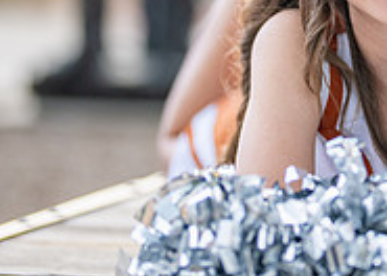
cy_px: -12
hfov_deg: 11.1
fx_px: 1967
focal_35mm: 179
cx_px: 412
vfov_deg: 8.0
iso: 250
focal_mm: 50
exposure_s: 1/800
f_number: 1.2
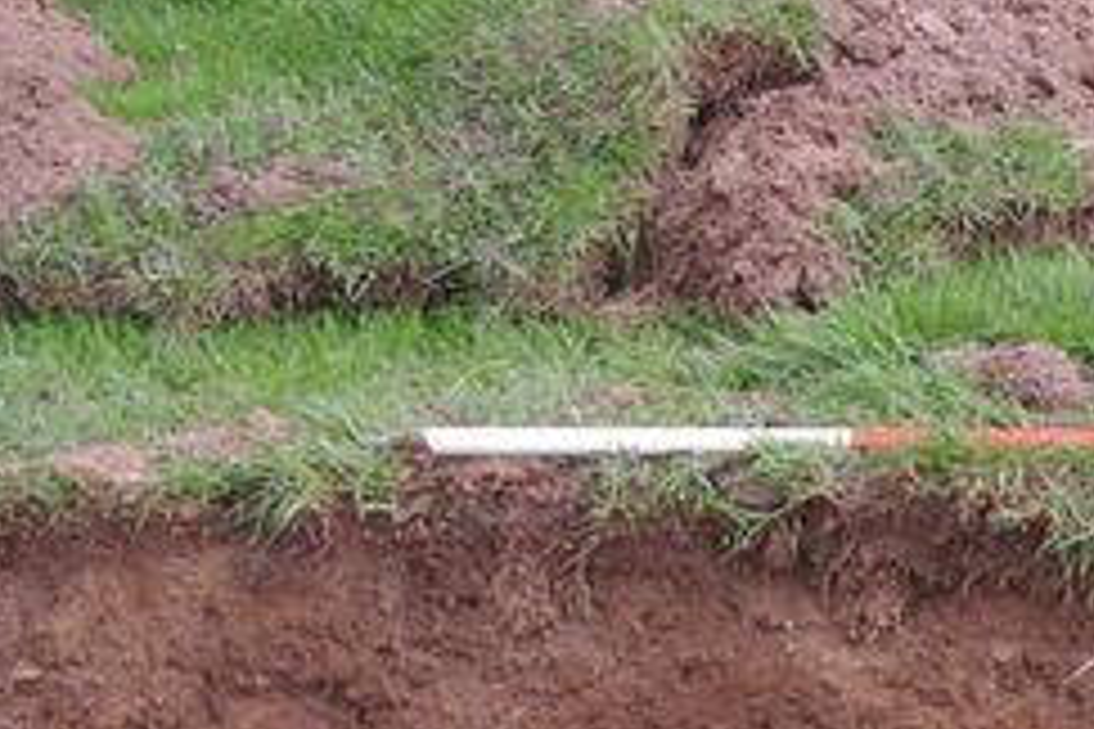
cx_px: 1382
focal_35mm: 107
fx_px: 3238
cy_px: 736
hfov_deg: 18.0
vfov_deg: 12.7
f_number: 5.6
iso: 200
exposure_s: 1/125
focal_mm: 23
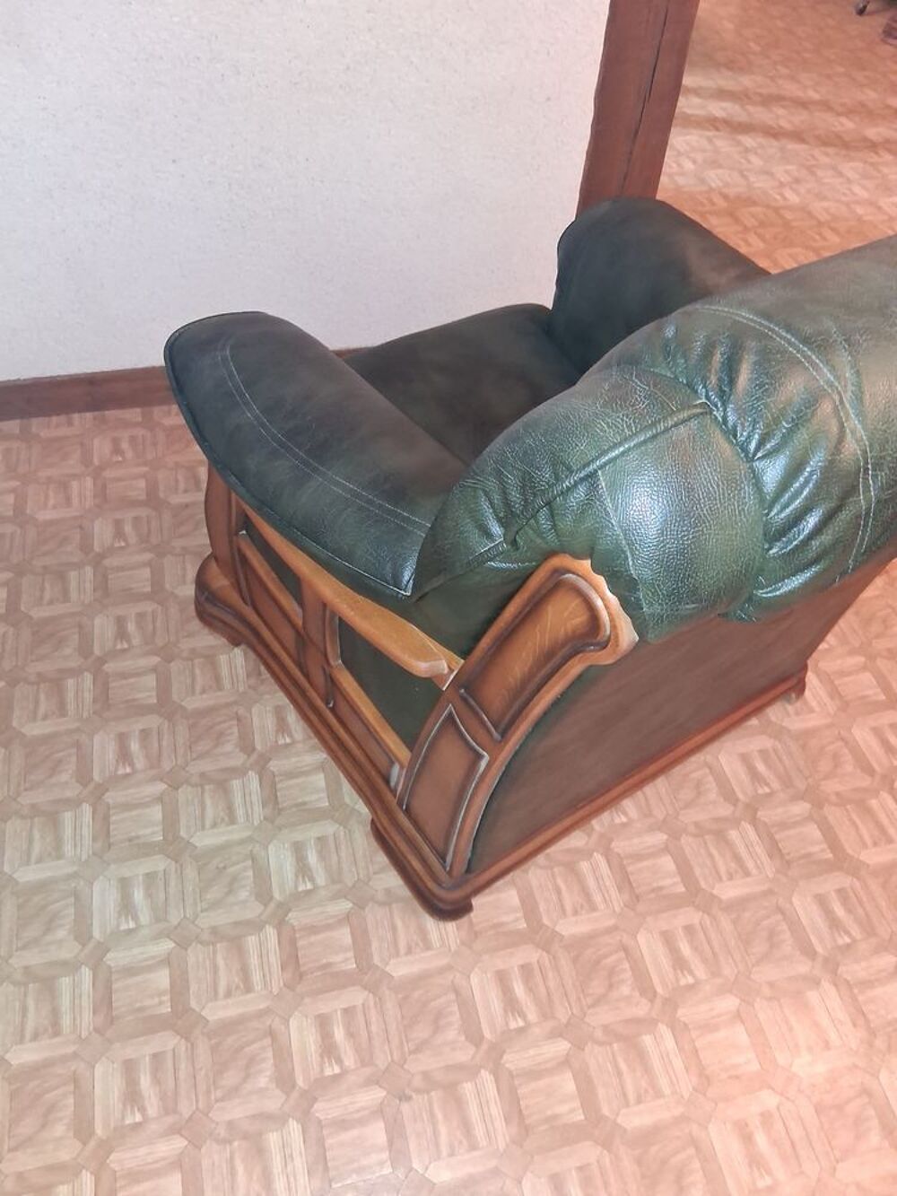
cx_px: 448
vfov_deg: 67.3
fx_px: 898
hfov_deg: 53.1
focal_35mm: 26
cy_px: 598
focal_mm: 3.98
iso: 640
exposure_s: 1/25
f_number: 1.8
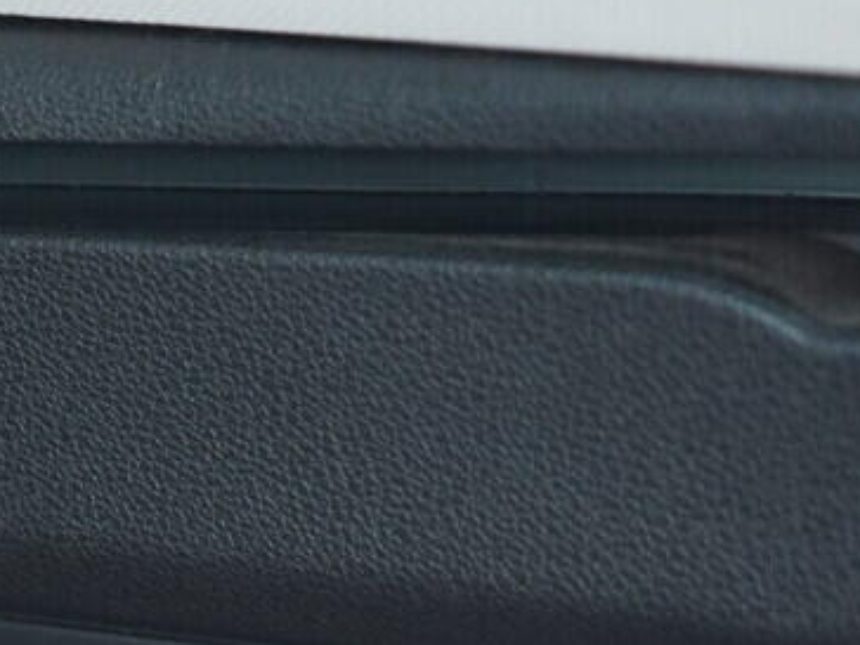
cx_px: 137
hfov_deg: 14.3
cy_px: 914
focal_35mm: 137
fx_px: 3404
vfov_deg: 10.5
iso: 1000
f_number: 2.8
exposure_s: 1/40
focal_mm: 24
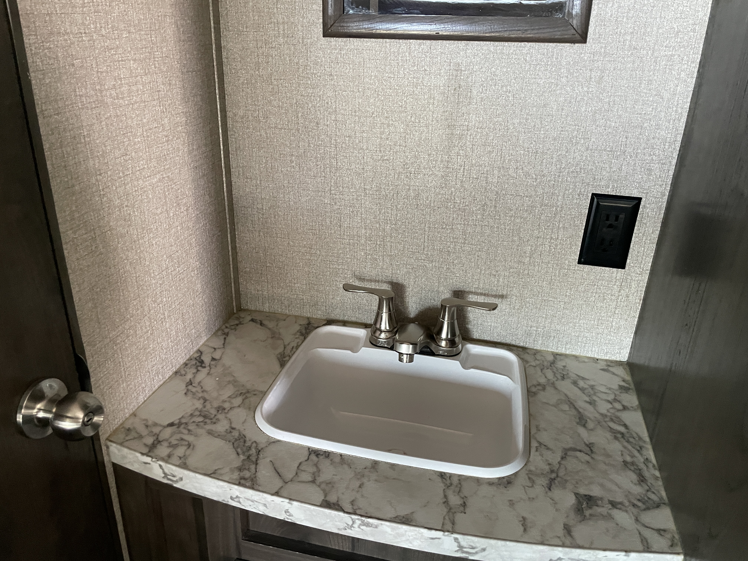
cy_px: 280
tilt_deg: -23.7
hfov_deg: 67.3
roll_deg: -0.7
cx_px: 374
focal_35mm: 26
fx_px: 562
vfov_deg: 53.1
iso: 500
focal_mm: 4.2
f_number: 1.6
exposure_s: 1/45
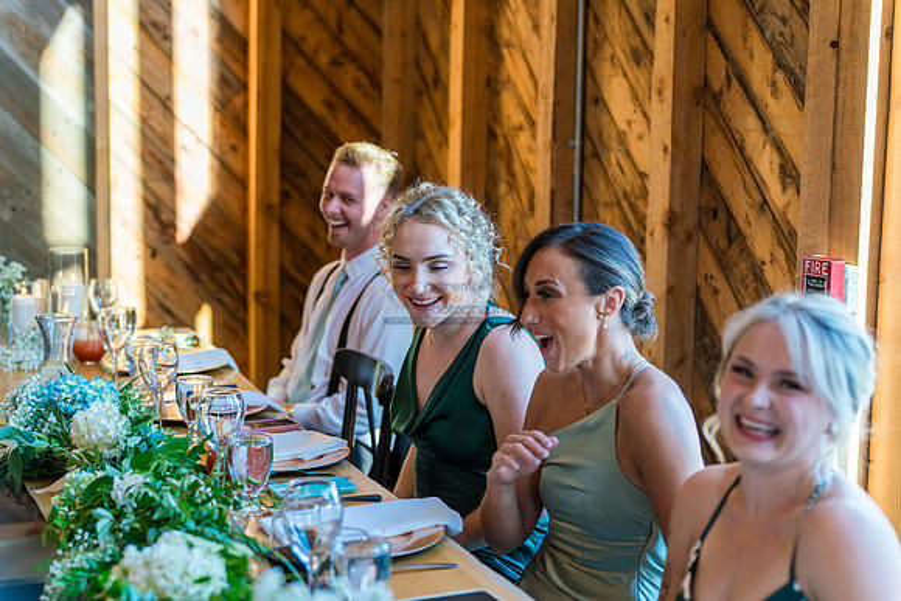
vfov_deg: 24.2
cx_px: 450
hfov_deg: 35.6
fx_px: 1402
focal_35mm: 56
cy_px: 300
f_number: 2.5
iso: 400
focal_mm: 56
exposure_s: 1/200
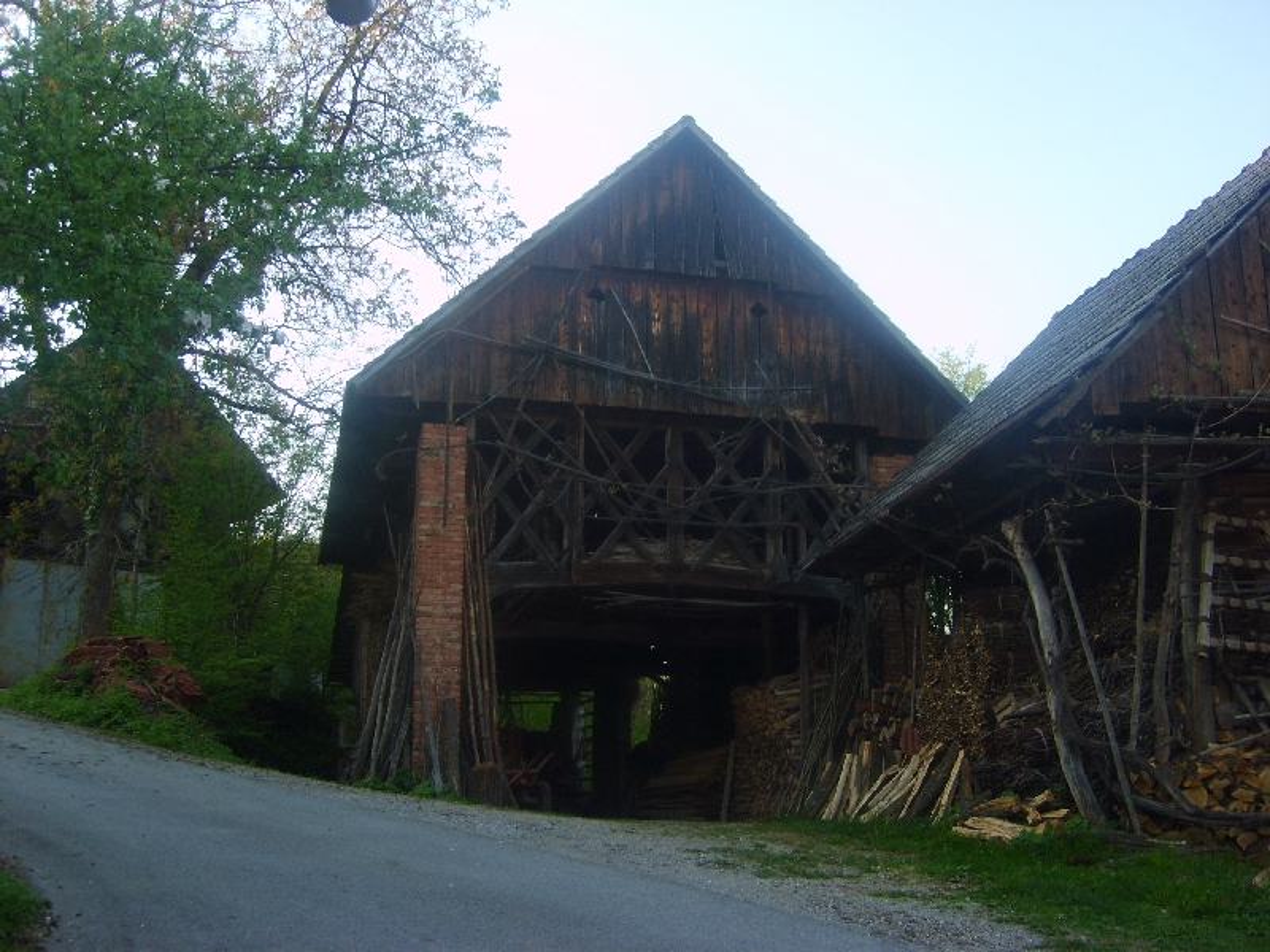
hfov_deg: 52.6
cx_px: 635
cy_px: 476
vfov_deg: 40.7
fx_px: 1284
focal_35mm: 35
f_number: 2.8
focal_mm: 5.8
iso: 50
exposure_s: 1/125
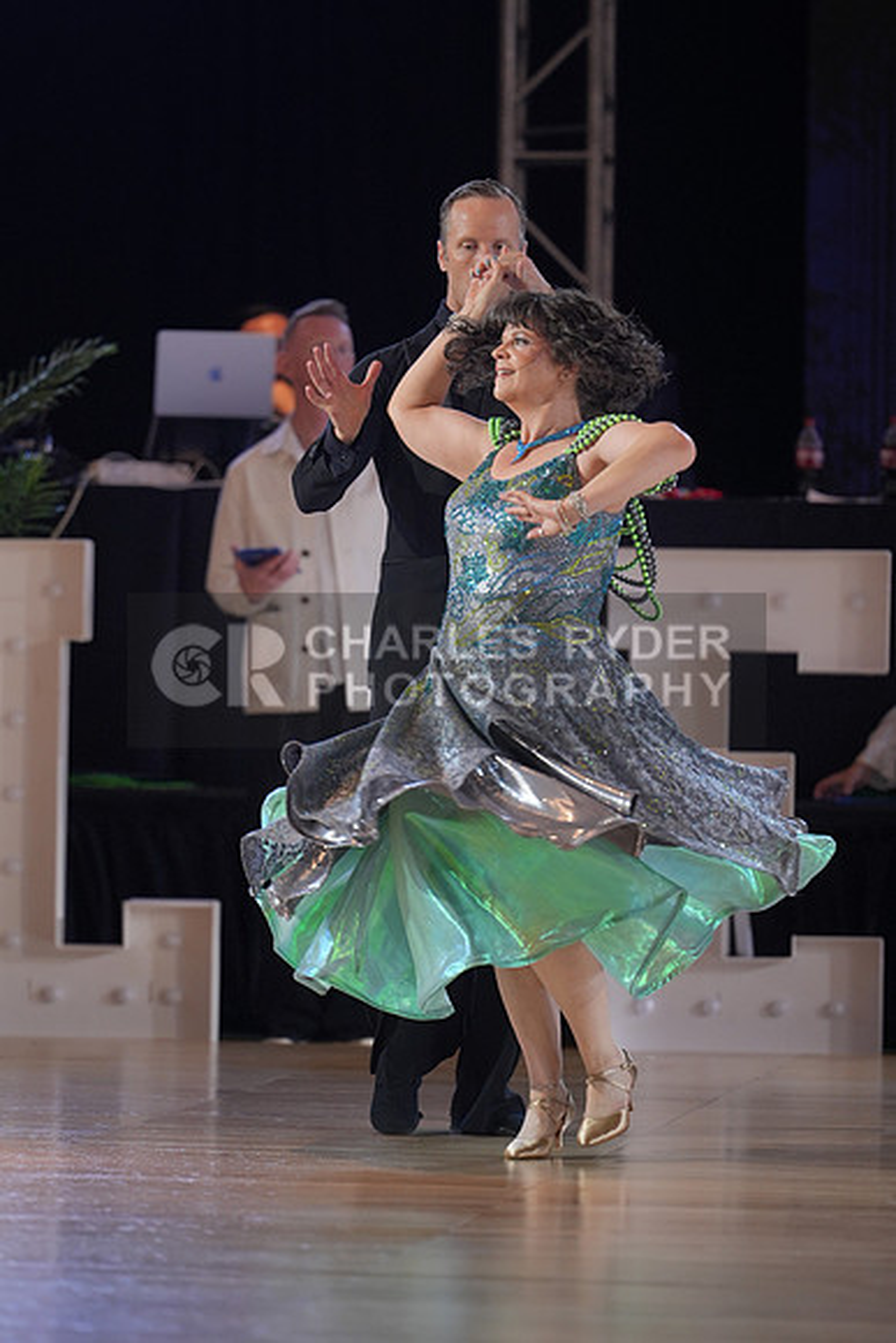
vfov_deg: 9.5
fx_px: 8059
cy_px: 672
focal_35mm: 216
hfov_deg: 6.4
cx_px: 448
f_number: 2
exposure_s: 1/500
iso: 640
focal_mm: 144
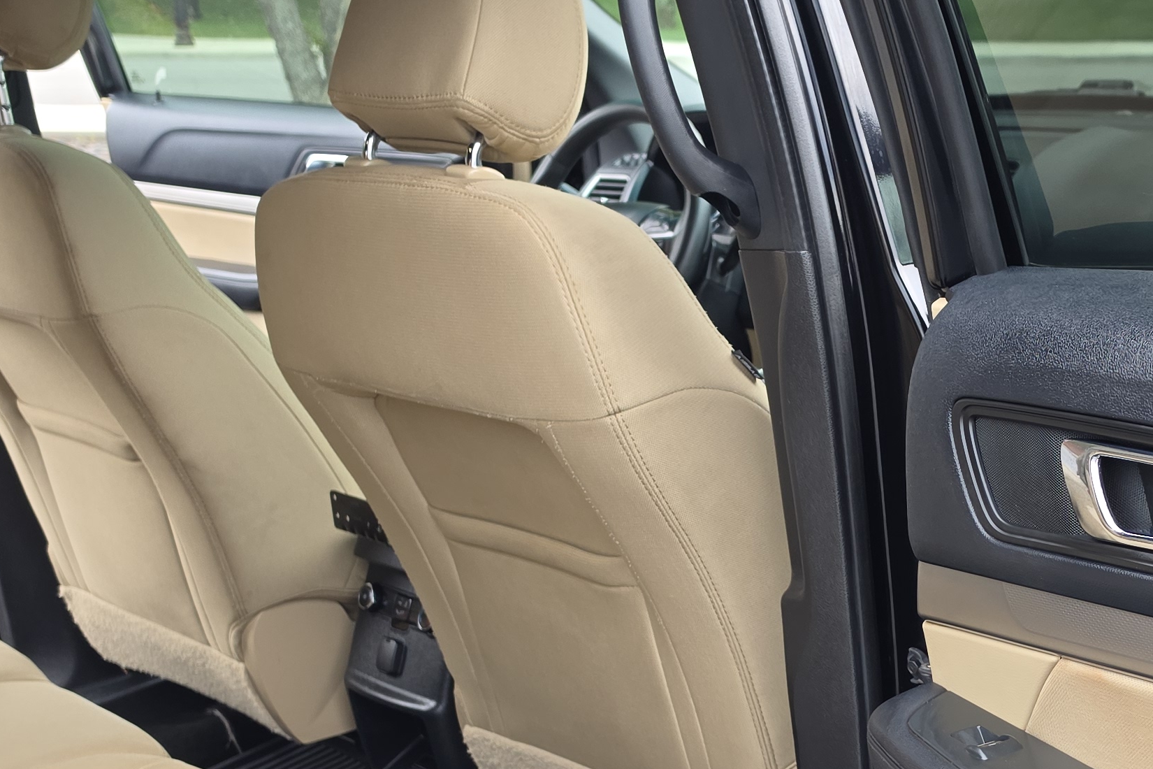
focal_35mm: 58
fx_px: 1857
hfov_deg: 33.8
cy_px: 629
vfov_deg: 23.0
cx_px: 864
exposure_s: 1/120
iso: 100
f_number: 1.4
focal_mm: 6.5
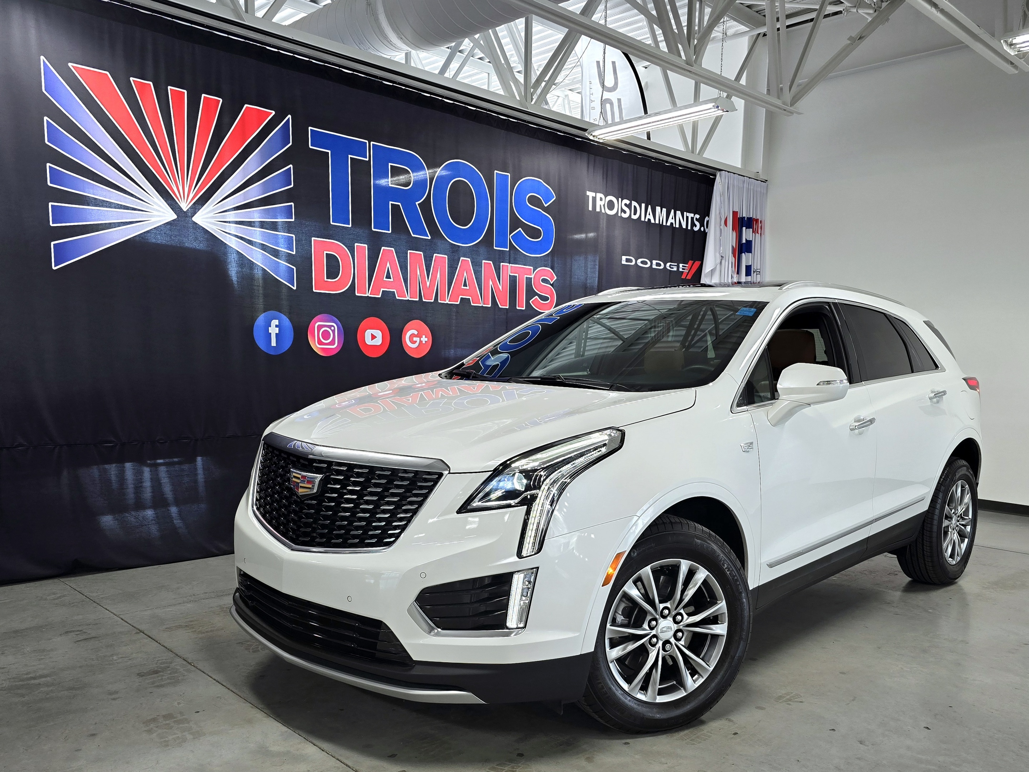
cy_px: 386
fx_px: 684
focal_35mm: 23
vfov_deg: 58.9
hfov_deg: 73.9
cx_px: 514
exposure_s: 1/120
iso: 100
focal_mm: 6.3
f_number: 1.7
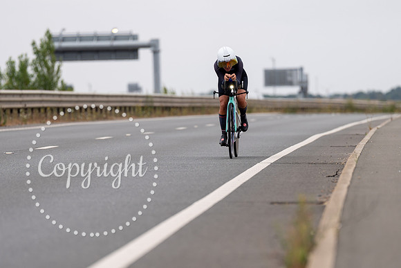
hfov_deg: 6.8
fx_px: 3353
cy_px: 163
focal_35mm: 301
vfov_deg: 4.6
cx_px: 228
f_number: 3.2
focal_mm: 200
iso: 100
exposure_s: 1/800
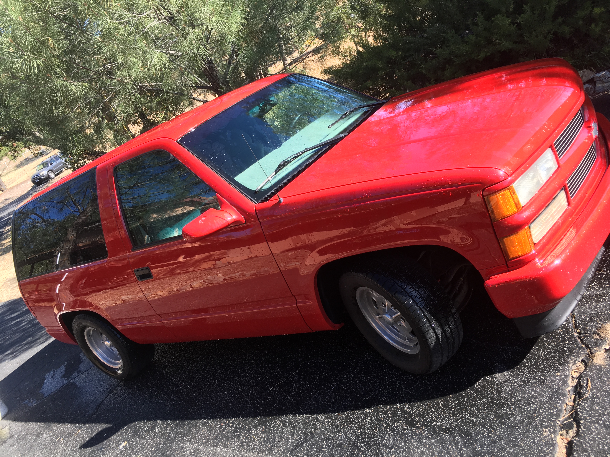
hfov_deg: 61.7
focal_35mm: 29
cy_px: 228
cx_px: 305
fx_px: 511
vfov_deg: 48.2
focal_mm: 4.15
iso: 25
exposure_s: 1/300
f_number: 2.2
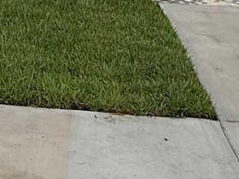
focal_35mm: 80
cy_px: -222
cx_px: 3
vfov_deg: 14.1
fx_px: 552
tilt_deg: +12.3
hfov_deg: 23.4
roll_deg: -0.2
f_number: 2.2
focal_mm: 2.22
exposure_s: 1/1613
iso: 50
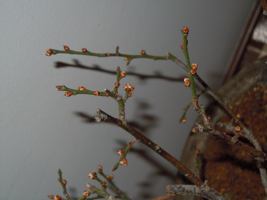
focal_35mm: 102
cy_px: 100
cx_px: 134
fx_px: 787
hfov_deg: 19.3
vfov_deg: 14.5
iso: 200
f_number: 4.5
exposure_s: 1/50
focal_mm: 18.3
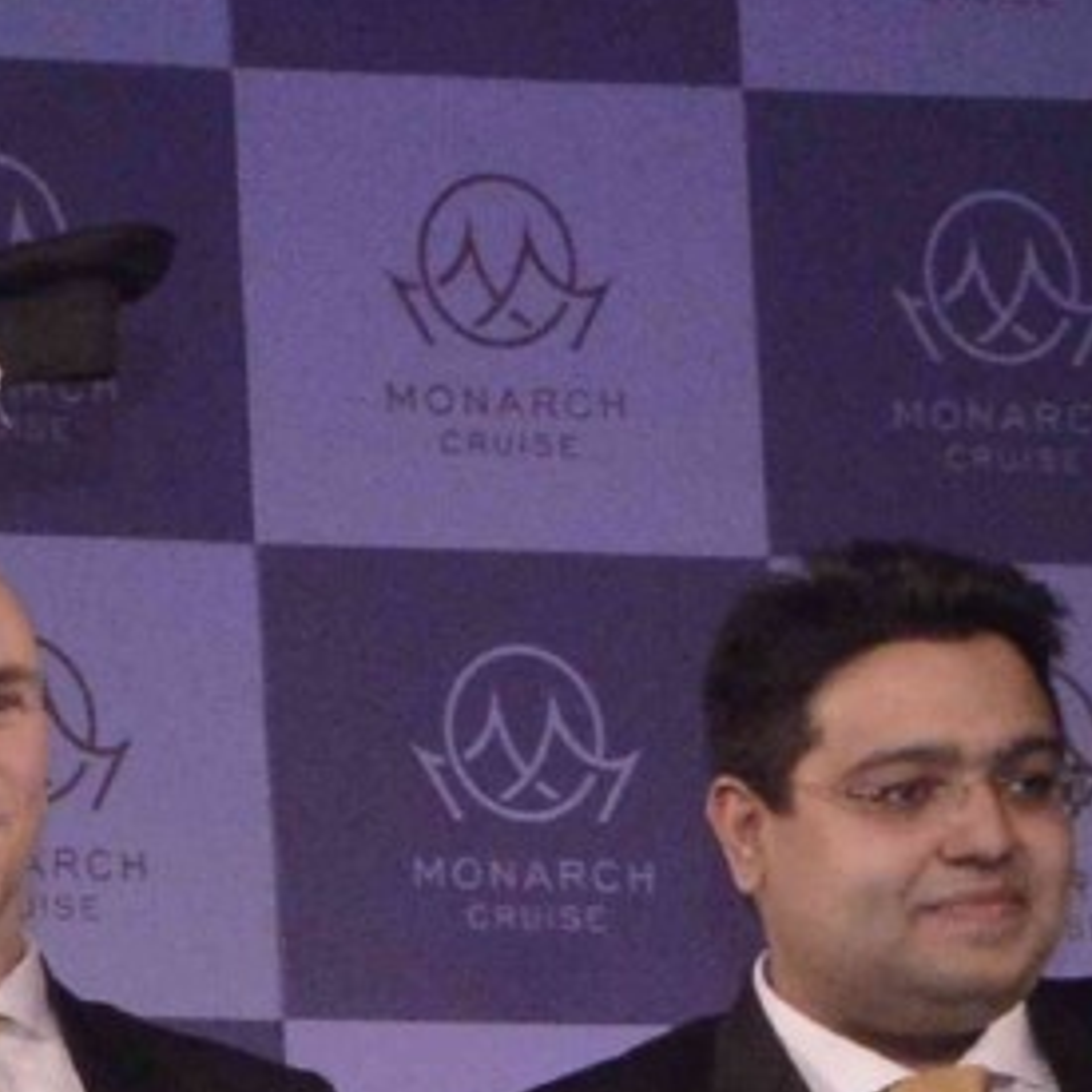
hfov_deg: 4.6
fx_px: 13044
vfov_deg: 4.8
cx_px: -1890
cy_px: 1755
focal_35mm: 365
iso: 1600
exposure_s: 1/200
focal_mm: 35
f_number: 13
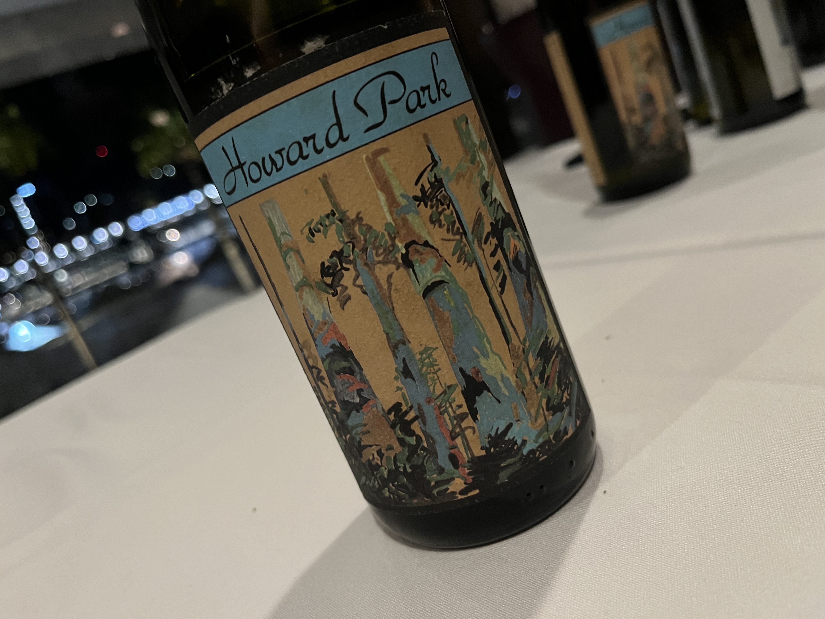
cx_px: 412
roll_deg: +23.3
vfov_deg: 53.1
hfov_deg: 67.3
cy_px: 310
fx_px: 620
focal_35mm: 26
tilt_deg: -15.0
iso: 500
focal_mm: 5.1
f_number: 1.6
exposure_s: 1/25
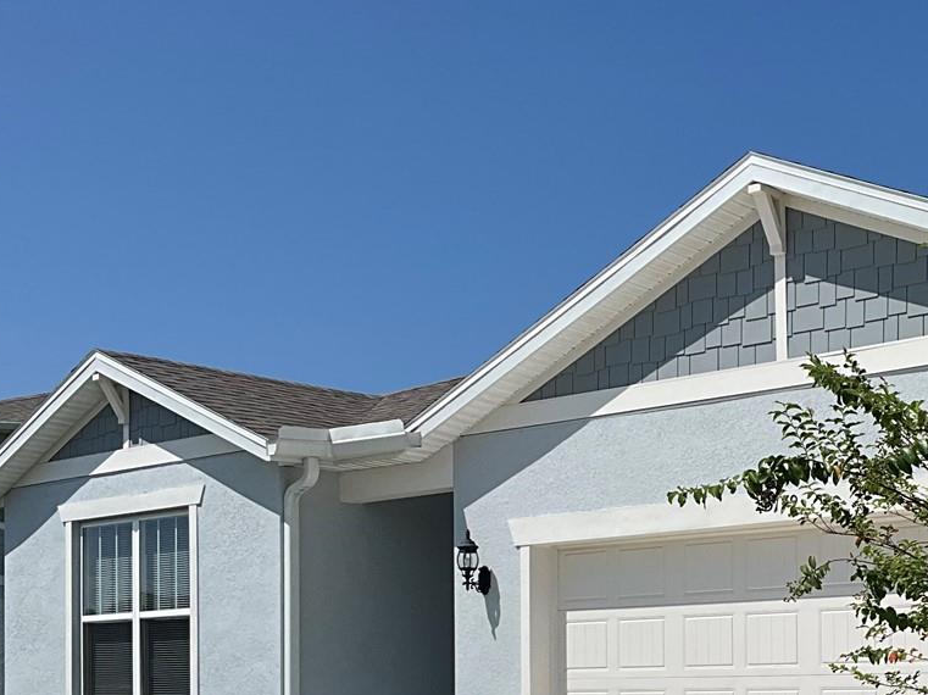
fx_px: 1635
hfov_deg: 30.5
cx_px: 801
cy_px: 624
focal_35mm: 61
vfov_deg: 23.4
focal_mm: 3
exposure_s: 1/4065
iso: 25
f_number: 1.8
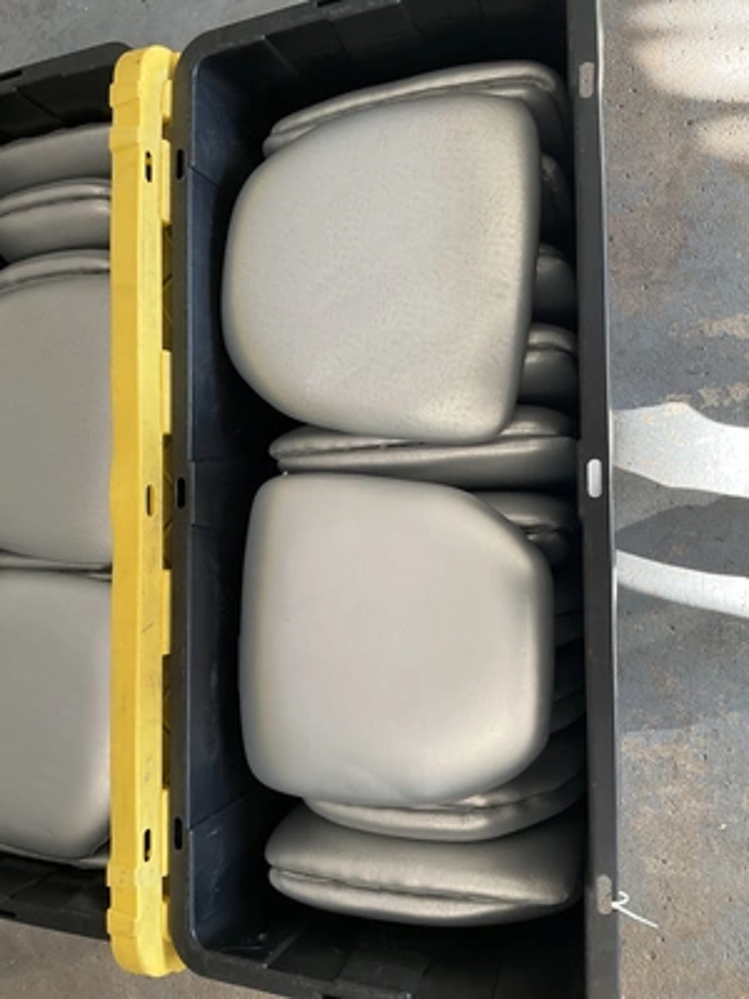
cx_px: 374
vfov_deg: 61.7
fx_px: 837
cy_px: 500
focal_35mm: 29
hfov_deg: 48.2
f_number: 1.8
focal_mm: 3
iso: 50
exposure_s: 1/60
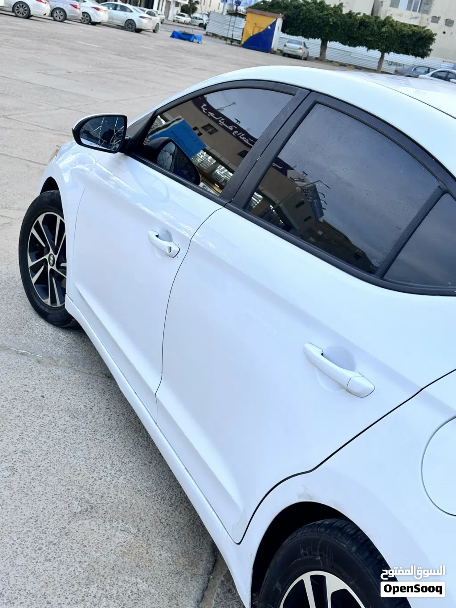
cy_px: 304
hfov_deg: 30.3
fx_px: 843
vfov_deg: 39.7
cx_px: 228
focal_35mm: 48
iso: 50
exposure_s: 1/121
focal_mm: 6.86
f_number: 1.78
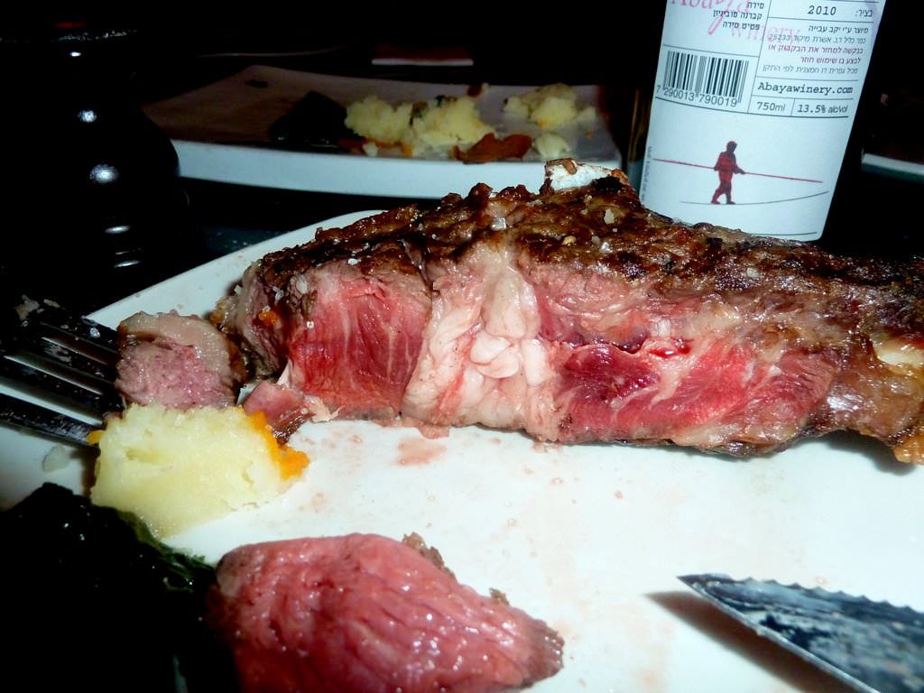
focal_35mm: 25
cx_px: 462
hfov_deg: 69.4
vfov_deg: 54.9
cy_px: 346
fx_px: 667
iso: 320
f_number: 3.3
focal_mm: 4.1
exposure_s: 1/30
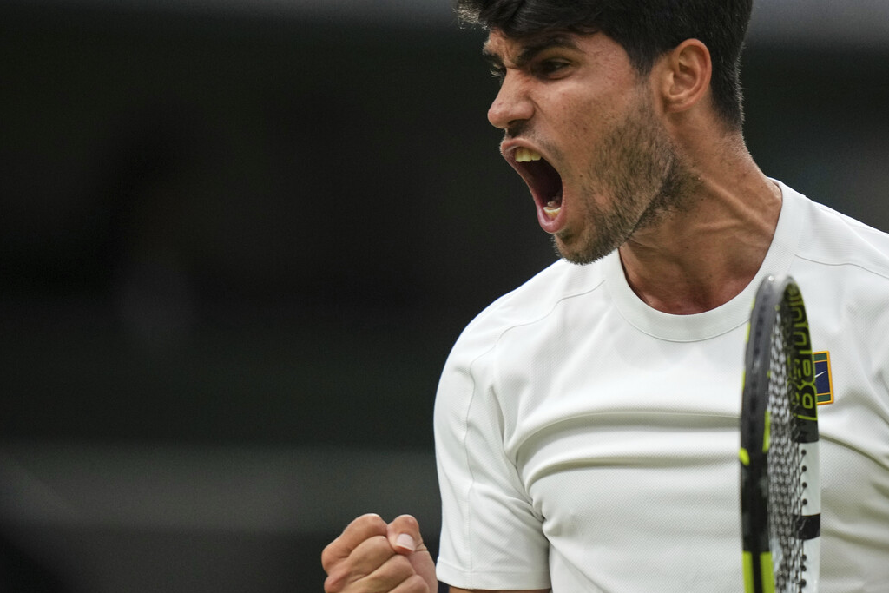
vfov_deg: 2.2
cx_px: 583
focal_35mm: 625
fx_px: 15435
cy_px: 345
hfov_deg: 3.3
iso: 2500
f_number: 2.8
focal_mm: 400
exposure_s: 1/2000
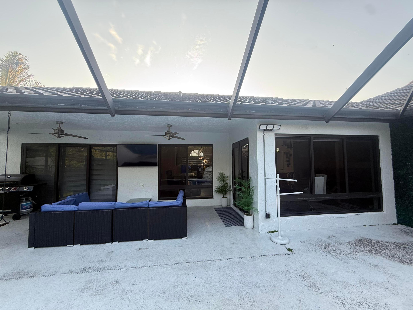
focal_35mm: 14
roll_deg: +0.1
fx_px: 167
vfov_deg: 85.7
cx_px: 206
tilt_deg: +4.0
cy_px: 155
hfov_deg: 102.1
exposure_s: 1/99
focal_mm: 2.22
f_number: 2.2
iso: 80
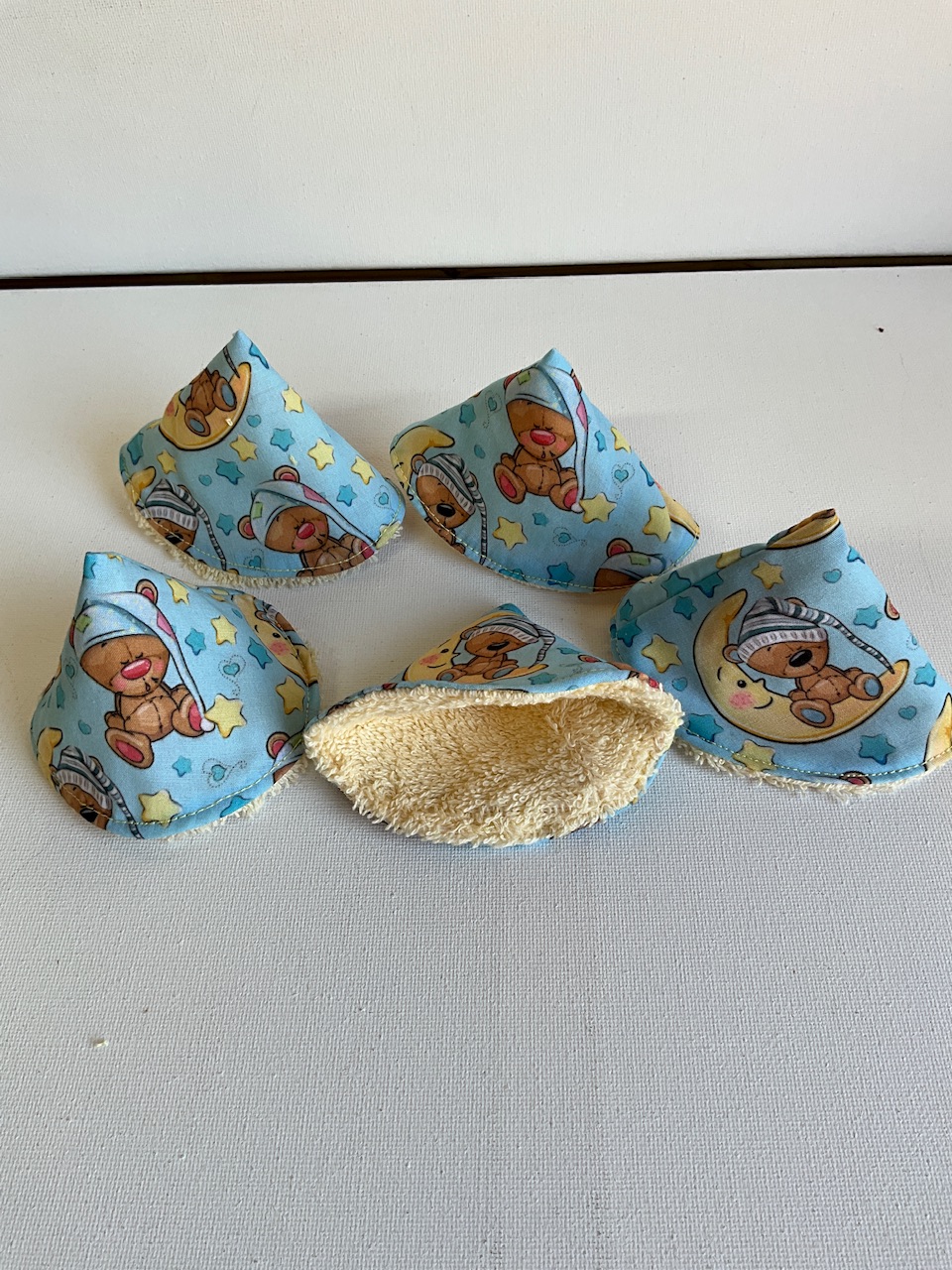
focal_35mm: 29
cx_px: 476
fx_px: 1063
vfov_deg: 61.7
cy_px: 635
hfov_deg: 48.2
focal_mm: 3
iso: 20
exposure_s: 1/100
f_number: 1.8
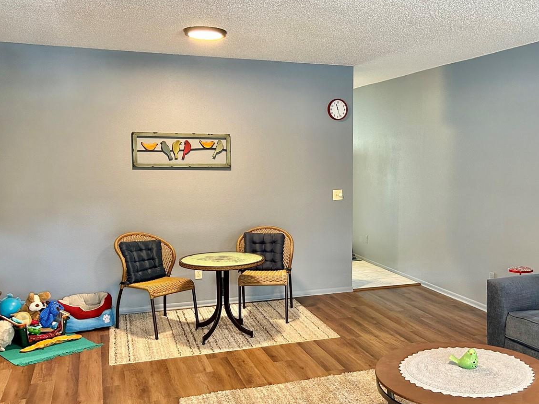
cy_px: 229
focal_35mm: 37
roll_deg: +0.1
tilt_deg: -7.6
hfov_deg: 49.7
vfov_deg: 38.6
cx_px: 336
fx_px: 576
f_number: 1.5
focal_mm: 5.7
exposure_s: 1/60
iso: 320
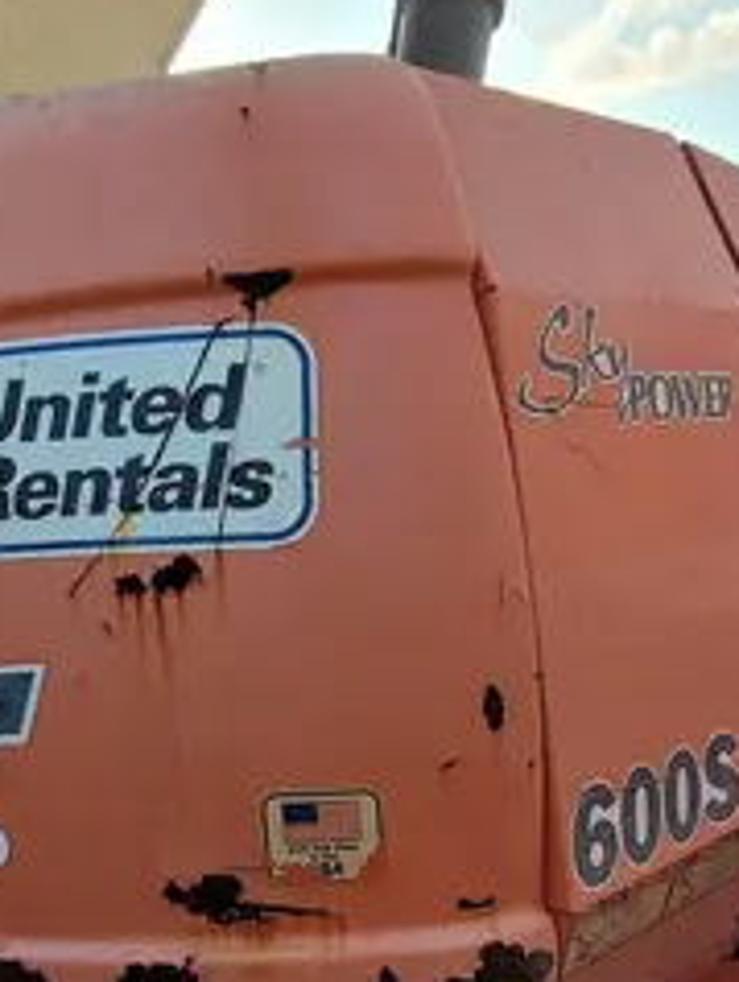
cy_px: 695
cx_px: 380
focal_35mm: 40
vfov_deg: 45.6
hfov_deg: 36.0
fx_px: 1137
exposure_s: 1/455
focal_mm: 1.74
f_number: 2.2
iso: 40
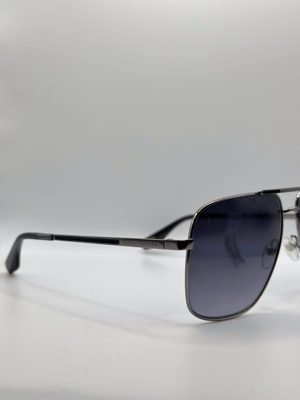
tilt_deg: -10.3
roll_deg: -0.4
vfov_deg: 39.7
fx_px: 555
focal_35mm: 48
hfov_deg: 30.3
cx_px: 150
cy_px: 200
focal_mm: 6.86
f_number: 1.78
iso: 80
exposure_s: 1/810
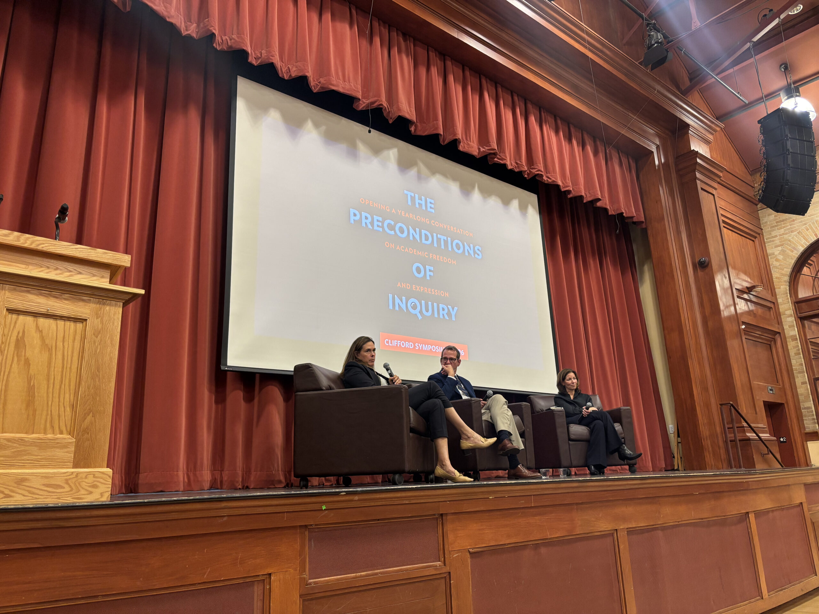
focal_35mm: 26
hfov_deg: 67.3
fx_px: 615
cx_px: 410
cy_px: 307
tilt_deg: +15.4
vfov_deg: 53.1
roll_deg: +2.4
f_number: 1.6
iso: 200
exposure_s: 1/60
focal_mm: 5.96
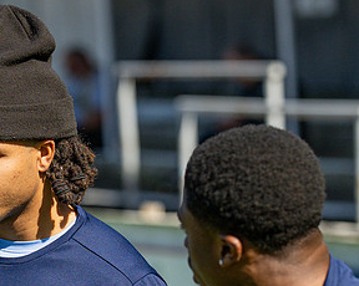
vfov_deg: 3.5
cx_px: 56
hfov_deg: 4.3
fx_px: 4725
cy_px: 262
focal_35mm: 445
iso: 200
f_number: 4
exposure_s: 1/3200
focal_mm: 135
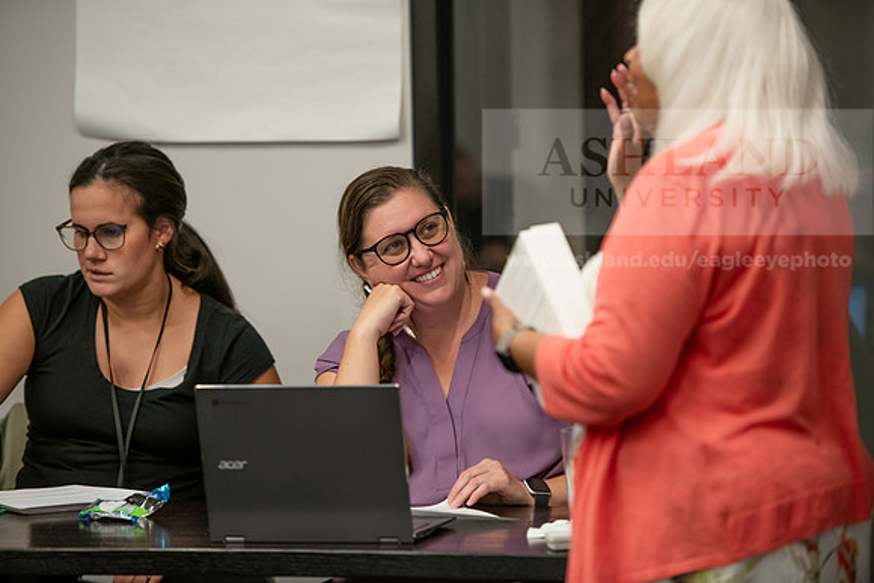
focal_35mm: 160
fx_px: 3885
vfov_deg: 8.6
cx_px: 437
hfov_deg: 12.8
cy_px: 292
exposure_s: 1/200
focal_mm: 160
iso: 640
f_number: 2.8
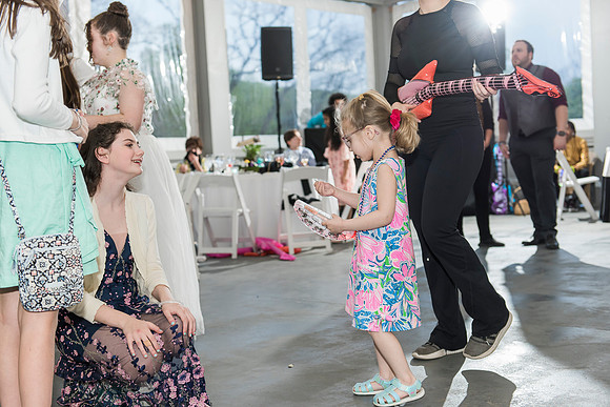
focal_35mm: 50
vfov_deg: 27.0
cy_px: 204
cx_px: 305
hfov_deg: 39.6
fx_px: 847
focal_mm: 50
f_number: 3.5
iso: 800
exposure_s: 1/100
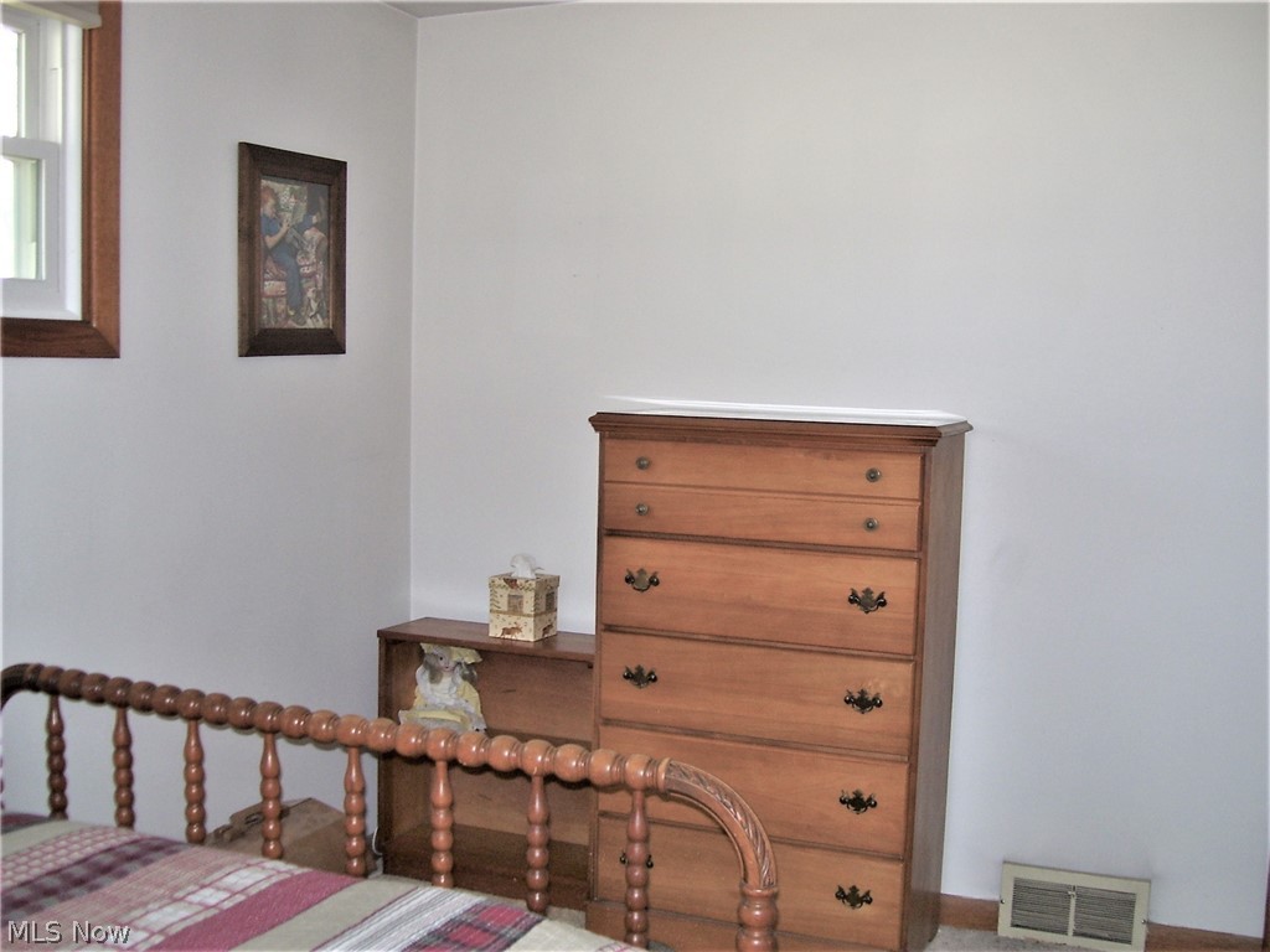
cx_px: 635
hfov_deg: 51.4
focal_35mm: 36
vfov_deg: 39.7
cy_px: 476
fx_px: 1321
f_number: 2.7
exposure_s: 1/60
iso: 80
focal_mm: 6
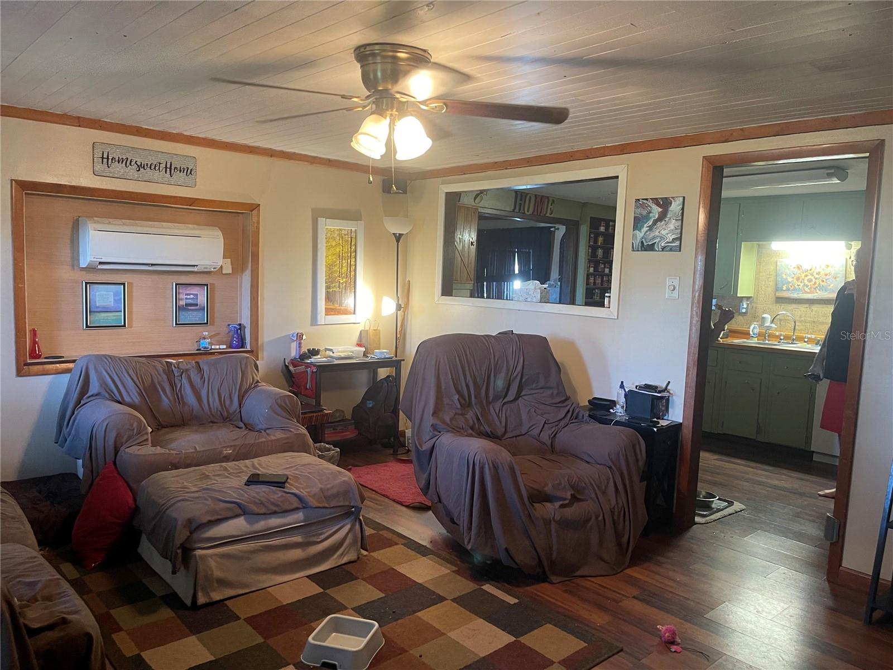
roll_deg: -1.8
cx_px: 446
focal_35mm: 25
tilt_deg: -6.6
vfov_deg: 54.9
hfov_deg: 69.4
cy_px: 335
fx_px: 645
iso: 400
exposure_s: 1/60
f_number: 1.6
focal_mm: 5.1
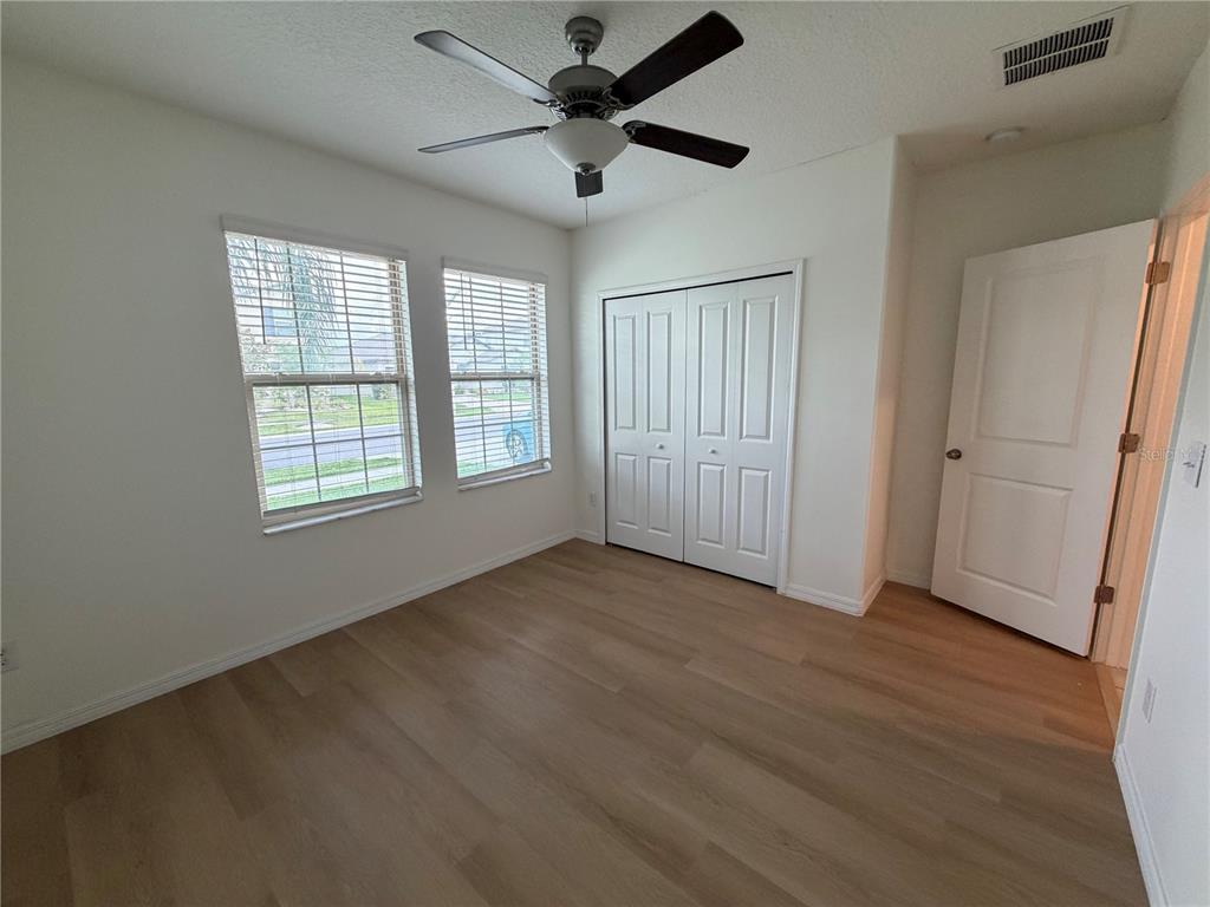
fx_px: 489
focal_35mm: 14
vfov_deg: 85.7
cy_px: 454
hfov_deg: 102.1
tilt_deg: -9.2
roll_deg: +0.8
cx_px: 605
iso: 160
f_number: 2.2
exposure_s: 1/120
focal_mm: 2.22
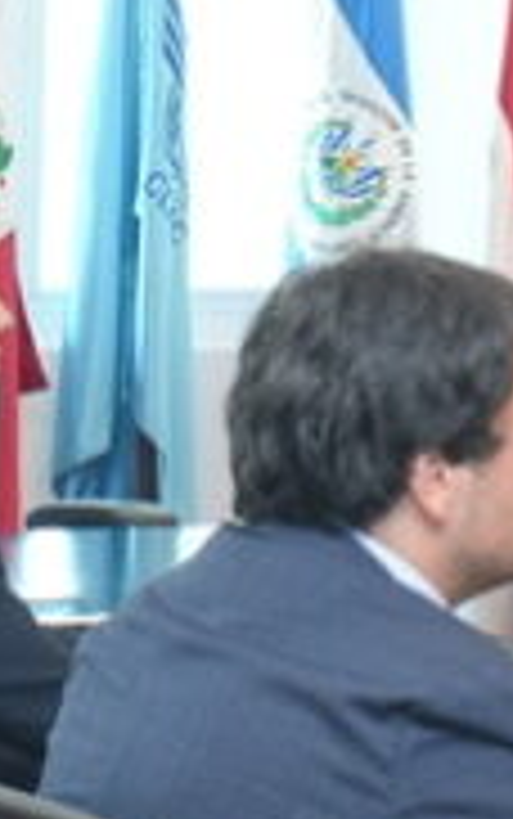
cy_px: 490
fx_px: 3663
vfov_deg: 12.8
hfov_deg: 7.8
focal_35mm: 164
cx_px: 873
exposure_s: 1/160
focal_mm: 28
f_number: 4
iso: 1250
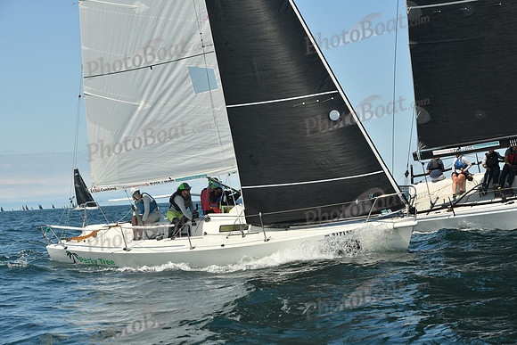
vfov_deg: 19.5
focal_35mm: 70
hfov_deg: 28.8
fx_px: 1005
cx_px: 258
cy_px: 172
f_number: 9
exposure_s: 1/640
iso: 320
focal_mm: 70
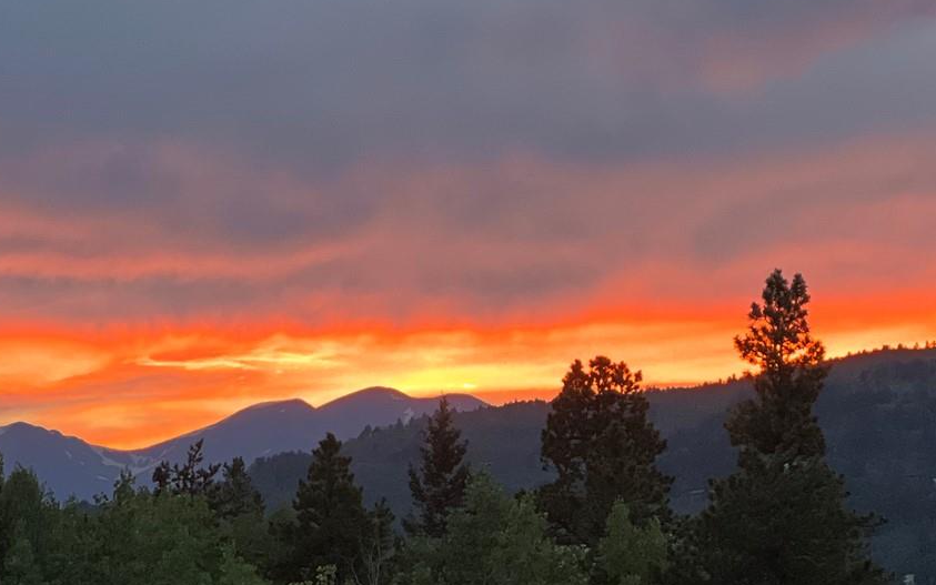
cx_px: 198
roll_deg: +1.2
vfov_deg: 8.5
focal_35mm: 155
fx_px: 3954
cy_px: 350
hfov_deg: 13.4
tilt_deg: +4.3
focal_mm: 9
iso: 250
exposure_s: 1/40
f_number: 2.8
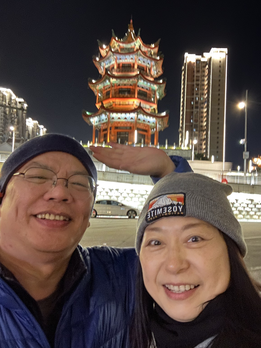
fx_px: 302
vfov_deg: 60.0
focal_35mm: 30
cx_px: 130
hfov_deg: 46.8
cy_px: 174
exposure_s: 1/8
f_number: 1.9
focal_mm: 2.69
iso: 640
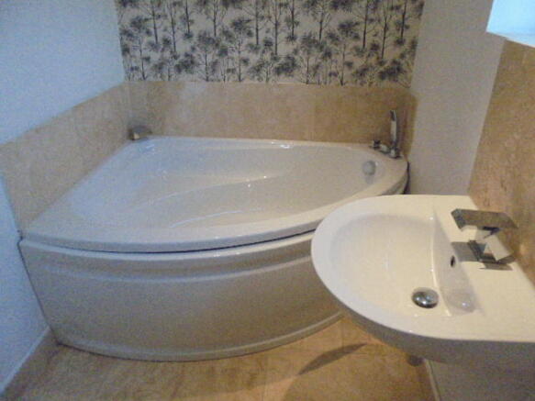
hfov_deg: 67.3
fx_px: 402
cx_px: 268
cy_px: 200
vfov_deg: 53.0
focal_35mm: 26
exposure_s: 1/250
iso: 800
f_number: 3.5
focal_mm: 4.6
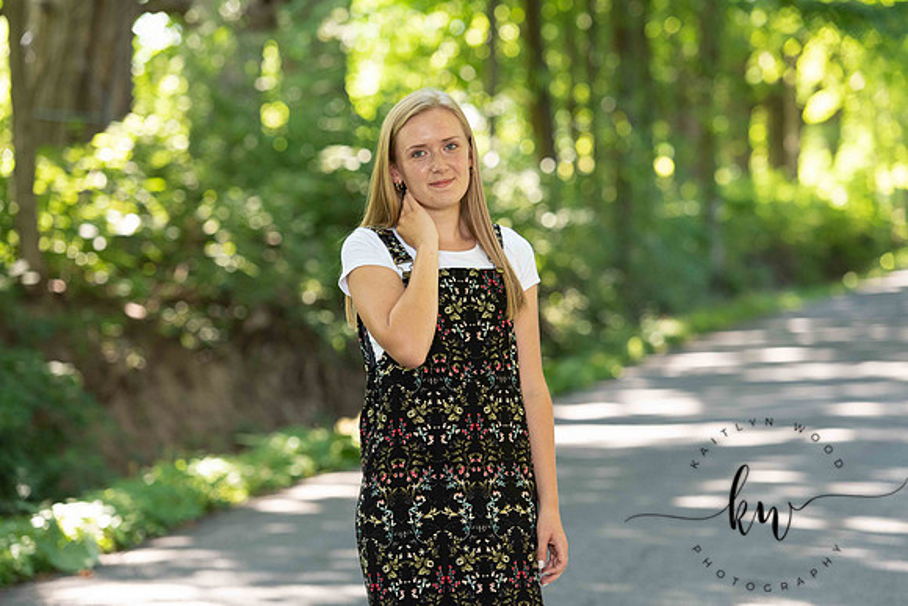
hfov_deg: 16.4
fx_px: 3153
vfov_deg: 11.0
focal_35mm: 125
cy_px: 303
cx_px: 454
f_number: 3.5
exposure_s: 1/200
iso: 640
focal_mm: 125
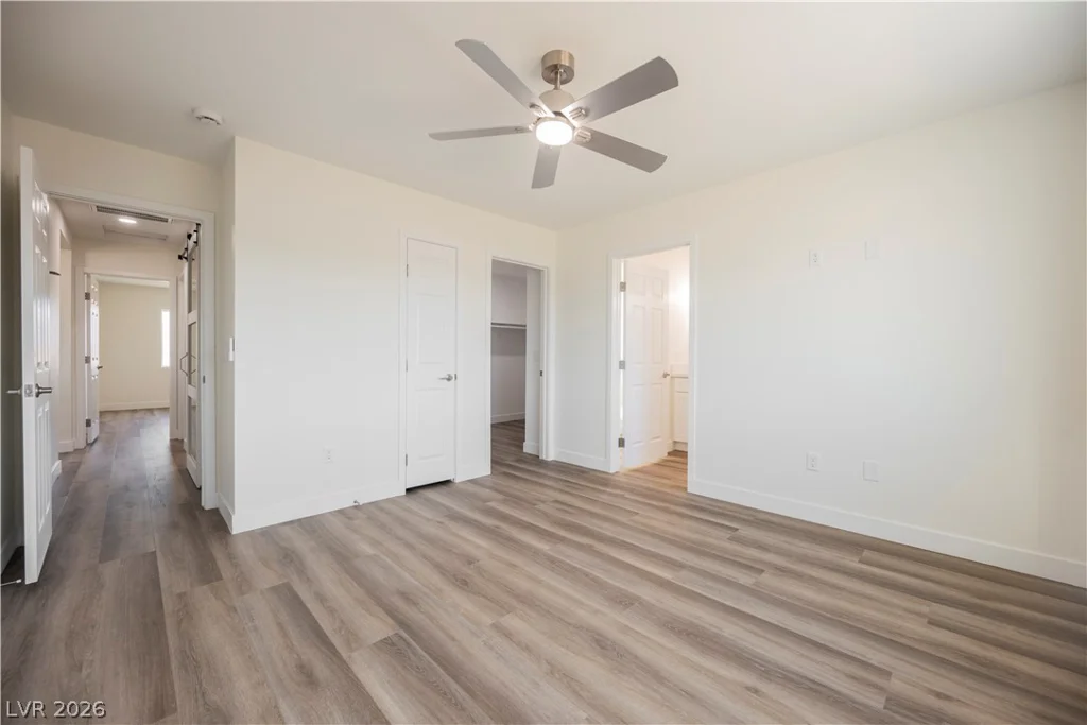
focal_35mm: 14
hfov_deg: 104.2
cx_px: 544
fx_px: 423
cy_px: 362
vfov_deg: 81.2
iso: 800
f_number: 5.6
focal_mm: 14
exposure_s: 1/60
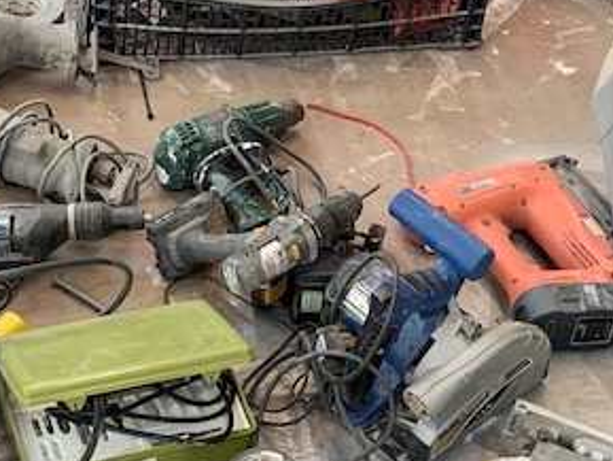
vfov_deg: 16.1
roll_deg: -12.2
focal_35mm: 92
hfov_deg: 21.2
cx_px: 414
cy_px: 257
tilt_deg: -42.0
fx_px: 1630
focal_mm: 4.25
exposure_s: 1/50
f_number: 1.8
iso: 160
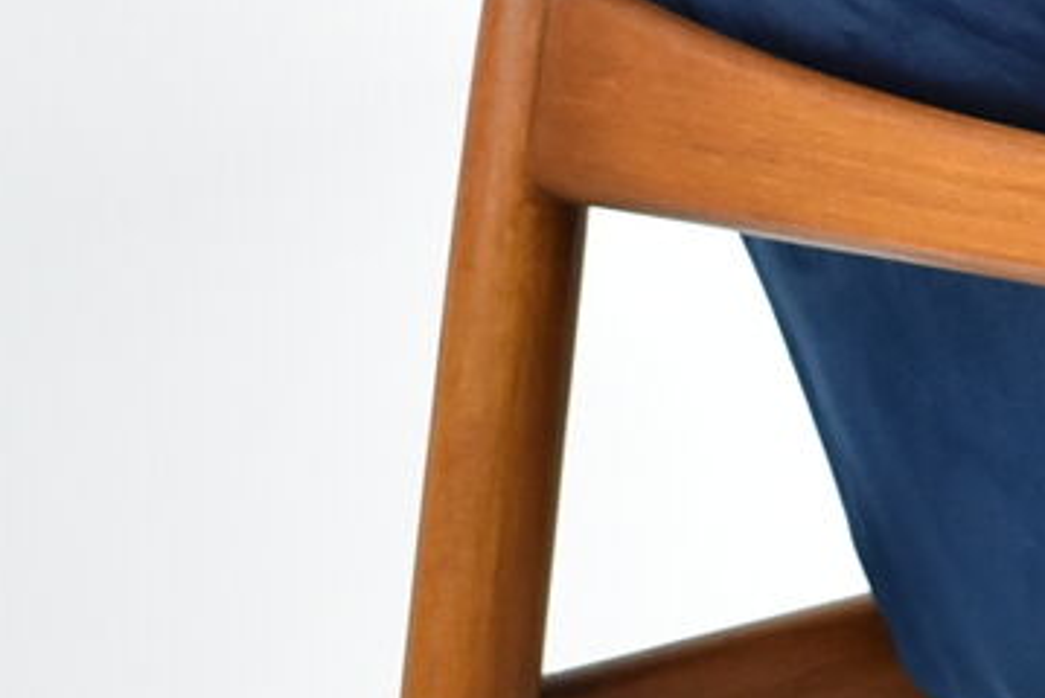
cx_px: 1822
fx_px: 6559
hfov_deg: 8.8
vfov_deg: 6.1
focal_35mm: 226
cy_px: 490
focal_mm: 27
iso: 800
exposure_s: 1/125
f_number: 4.2
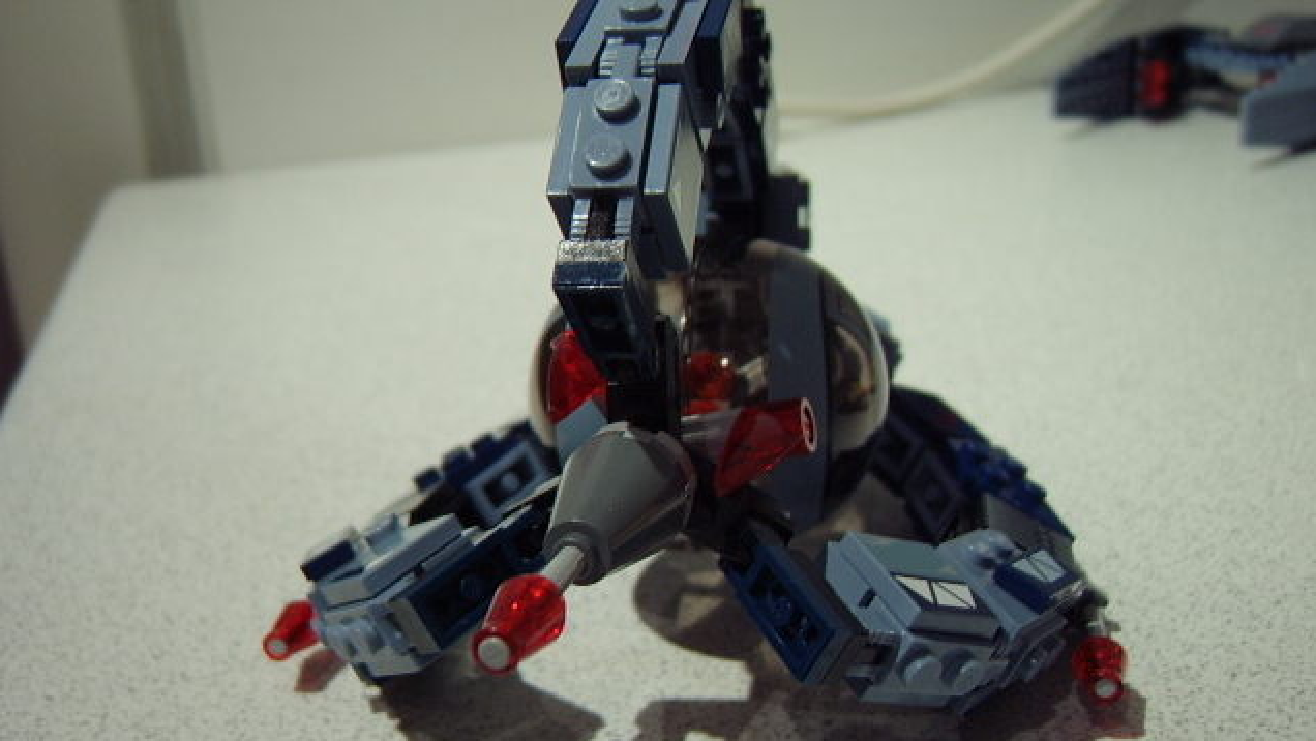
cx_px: 658
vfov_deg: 34.7
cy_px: 381
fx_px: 1187
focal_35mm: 34
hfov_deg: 58.0
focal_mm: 8.13
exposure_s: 1/13
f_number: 2.7
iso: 100
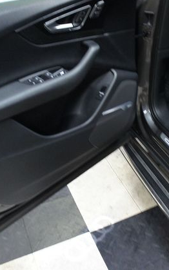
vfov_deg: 47.2
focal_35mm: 42
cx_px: 138
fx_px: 309
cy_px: 135
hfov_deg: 29.8
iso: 1600
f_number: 3.5
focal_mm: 18
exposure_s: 1/40
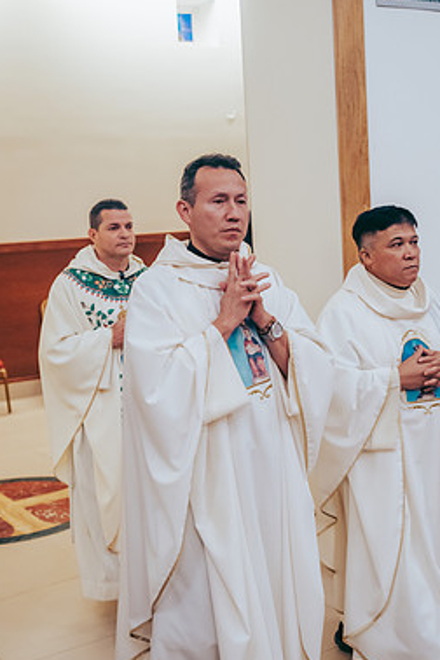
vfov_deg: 39.6
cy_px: 302
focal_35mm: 50
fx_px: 917
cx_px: 211
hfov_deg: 27.0
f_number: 2.8
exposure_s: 1/160
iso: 1250
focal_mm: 35
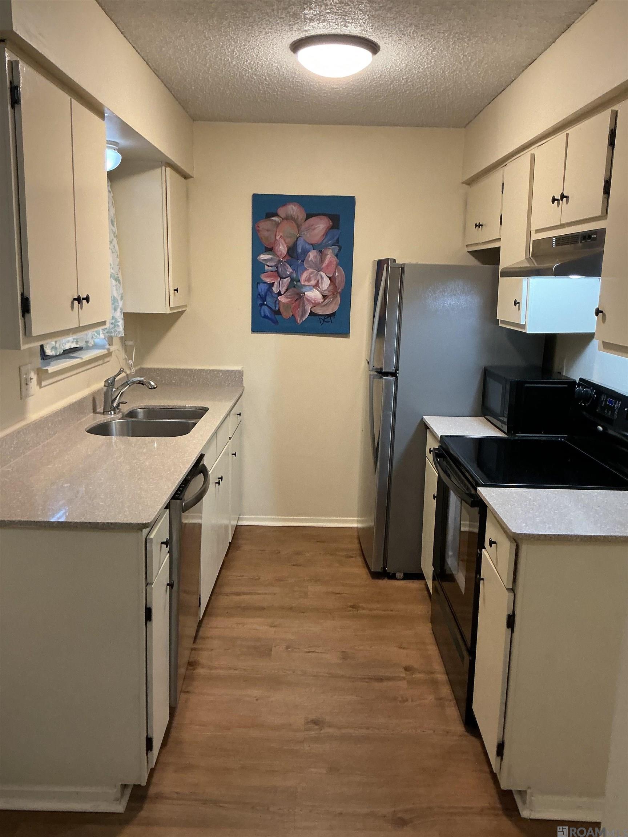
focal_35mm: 29
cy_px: 418
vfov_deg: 61.7
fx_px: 701
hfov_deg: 48.2
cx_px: 314
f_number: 1.8
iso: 160
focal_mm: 3
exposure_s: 1/60
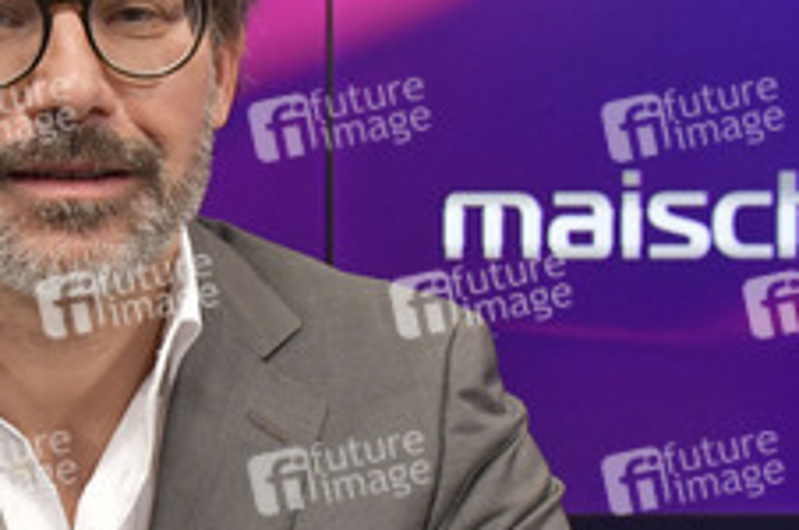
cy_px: 208
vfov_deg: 24.9
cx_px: 34
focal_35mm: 54
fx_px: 1197
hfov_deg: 34.2
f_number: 5.6
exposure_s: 1/200
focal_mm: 27
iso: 2500
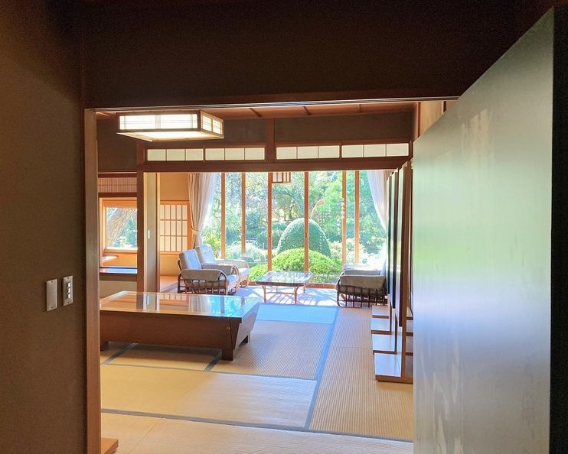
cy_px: 222
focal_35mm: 30
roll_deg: -0.6
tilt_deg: +0.5
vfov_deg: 48.5
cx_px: 263
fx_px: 504
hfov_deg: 58.7
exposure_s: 1/100
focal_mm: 3.99
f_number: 1.8
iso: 80
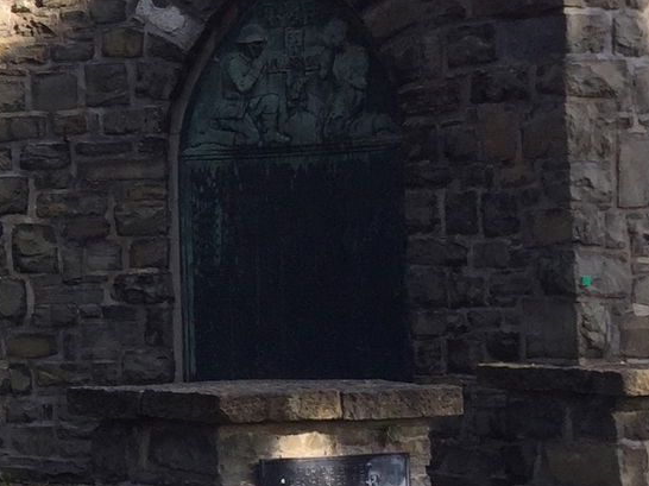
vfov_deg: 14.4
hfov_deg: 17.6
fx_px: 1912
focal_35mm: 102
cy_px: 103
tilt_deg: +3.7
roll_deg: +0.4
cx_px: -275
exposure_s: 1/363
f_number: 2.2
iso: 32
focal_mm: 4.15
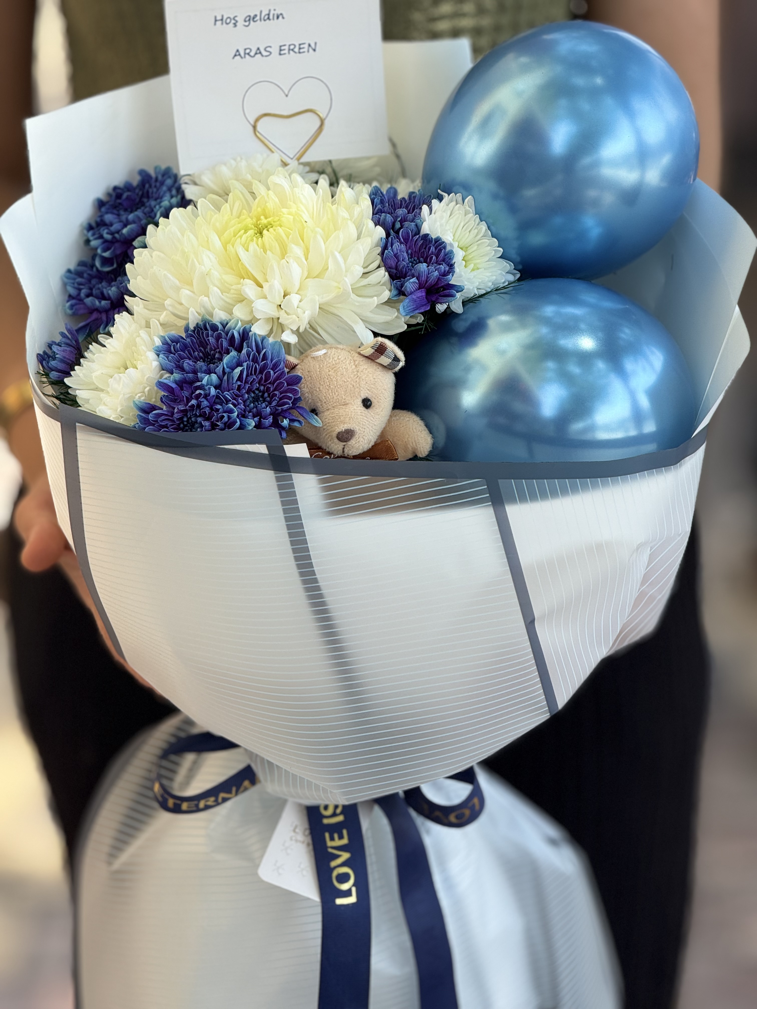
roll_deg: +3.4
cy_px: 504
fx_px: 3499
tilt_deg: -19.8
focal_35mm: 120
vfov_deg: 16.4
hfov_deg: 12.3
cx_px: 378
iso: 50
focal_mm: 15.66
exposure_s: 1/298
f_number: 2.8
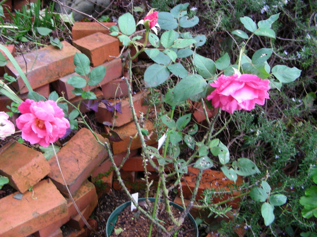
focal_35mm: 38
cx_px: 158
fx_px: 348
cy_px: 118
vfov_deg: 37.7
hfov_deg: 49.0
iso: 85
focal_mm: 6.3
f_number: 3.5
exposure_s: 1/33.1
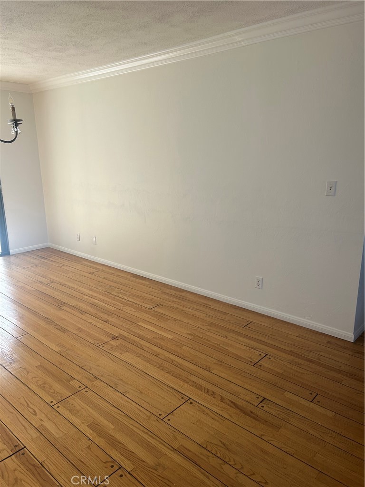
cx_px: 182
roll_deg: -0.3
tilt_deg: -15.1
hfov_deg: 53.1
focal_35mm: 26
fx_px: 366
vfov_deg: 67.3
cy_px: 244
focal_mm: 5.7
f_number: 1.5
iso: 32
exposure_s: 1/137
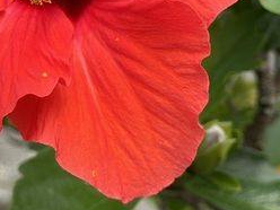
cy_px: -13
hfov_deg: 12.4
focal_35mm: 158
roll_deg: +2.4
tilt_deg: -17.7
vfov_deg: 9.3
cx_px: 45
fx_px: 1278
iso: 80
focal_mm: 6.86
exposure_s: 1/2252
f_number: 1.78
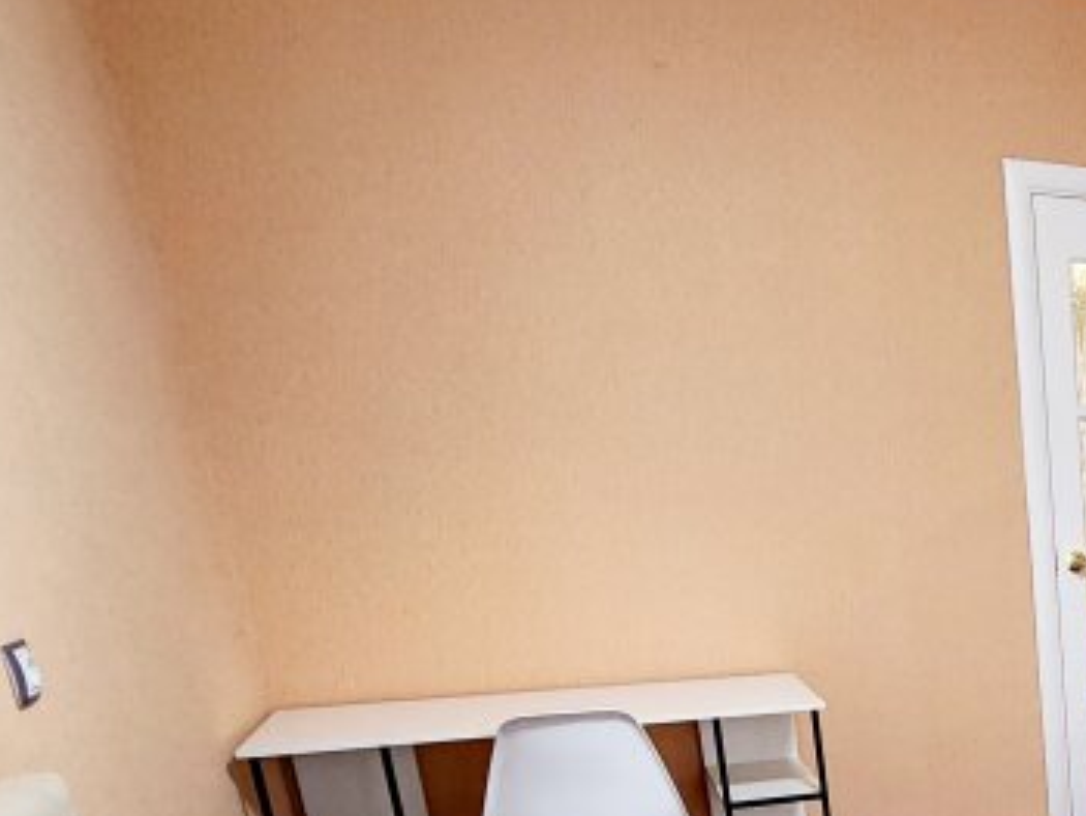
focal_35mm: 38
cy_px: 863
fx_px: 1193
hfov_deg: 36.7
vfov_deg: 33.6
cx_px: 1325
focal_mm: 2.2
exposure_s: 1/60.2
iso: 320
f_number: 2.2
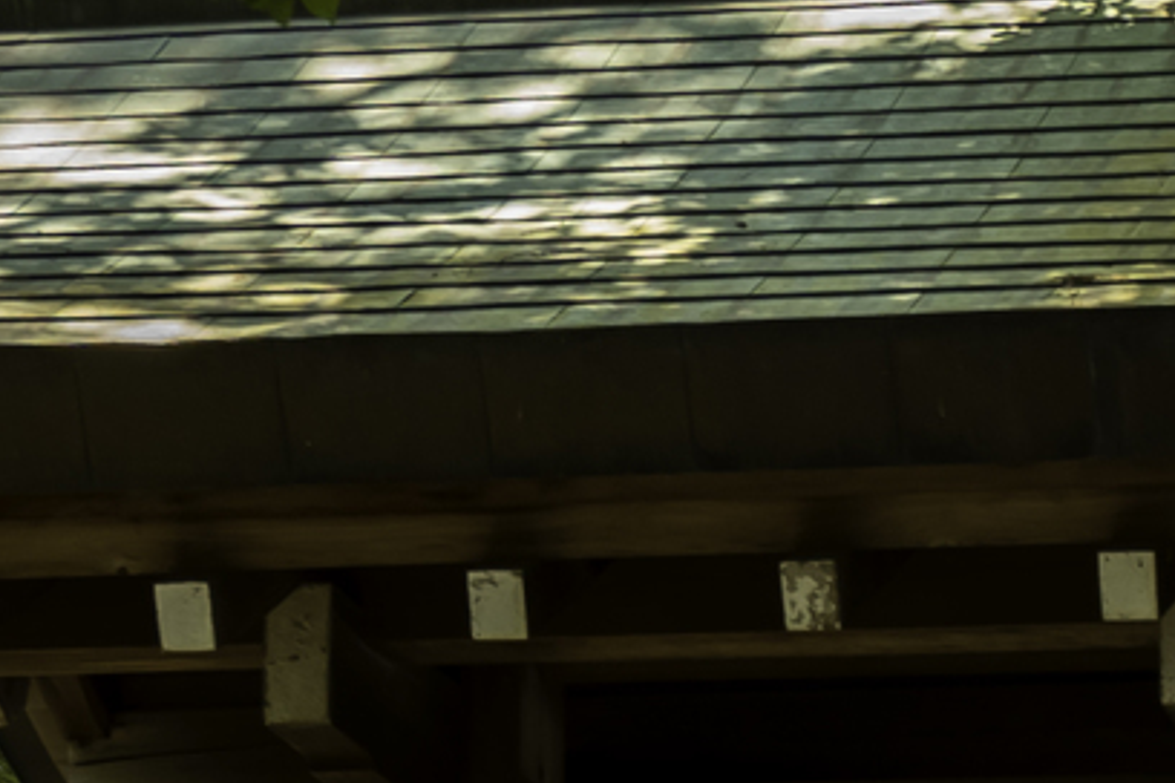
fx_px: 6397
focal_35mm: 196
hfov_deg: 10.5
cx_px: 899
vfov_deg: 7.0
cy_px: 652
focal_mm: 27
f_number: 4
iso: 100
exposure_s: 1/60
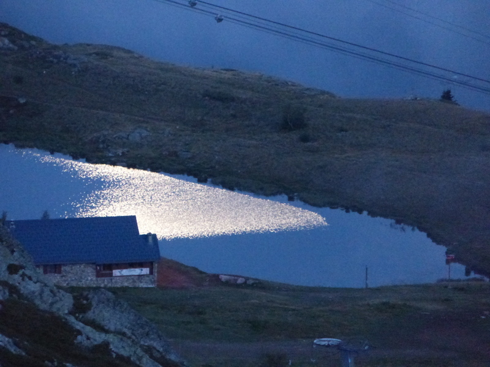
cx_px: 245
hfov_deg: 3.3
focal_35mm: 600
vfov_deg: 2.5
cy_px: 184
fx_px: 8493
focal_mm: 108
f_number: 2.8
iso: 1600
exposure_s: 1/20
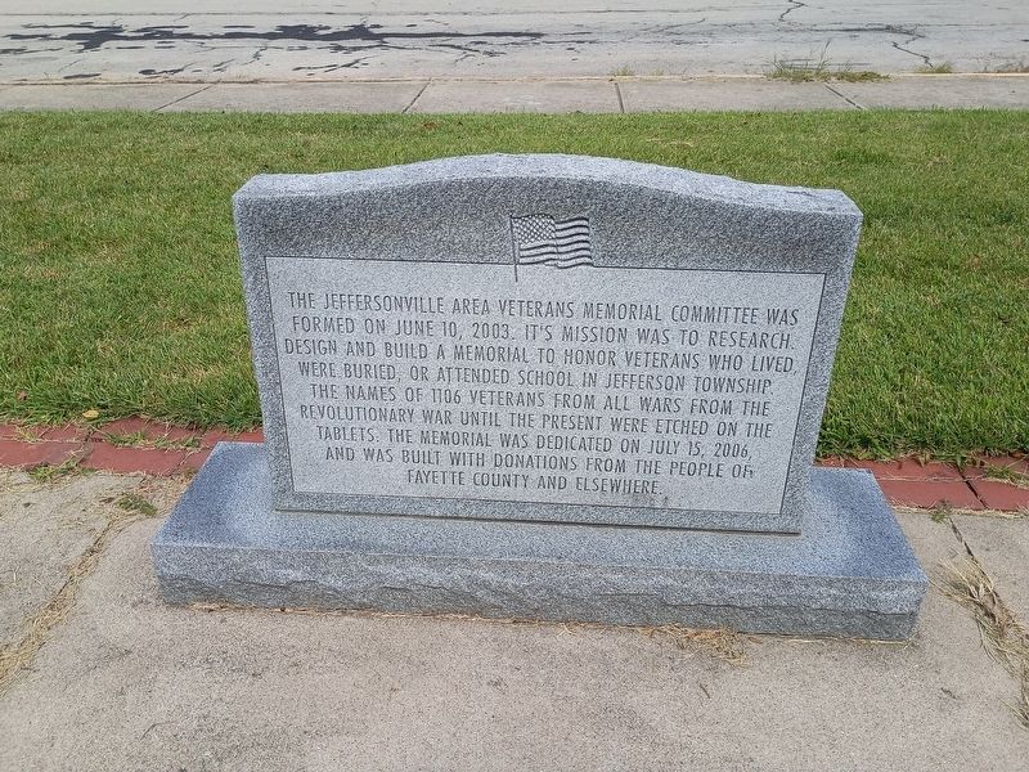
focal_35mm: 29
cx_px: 514
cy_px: 386
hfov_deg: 61.7
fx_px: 862
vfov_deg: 48.2
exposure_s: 1/702
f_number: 1.8
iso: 101
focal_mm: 4.27
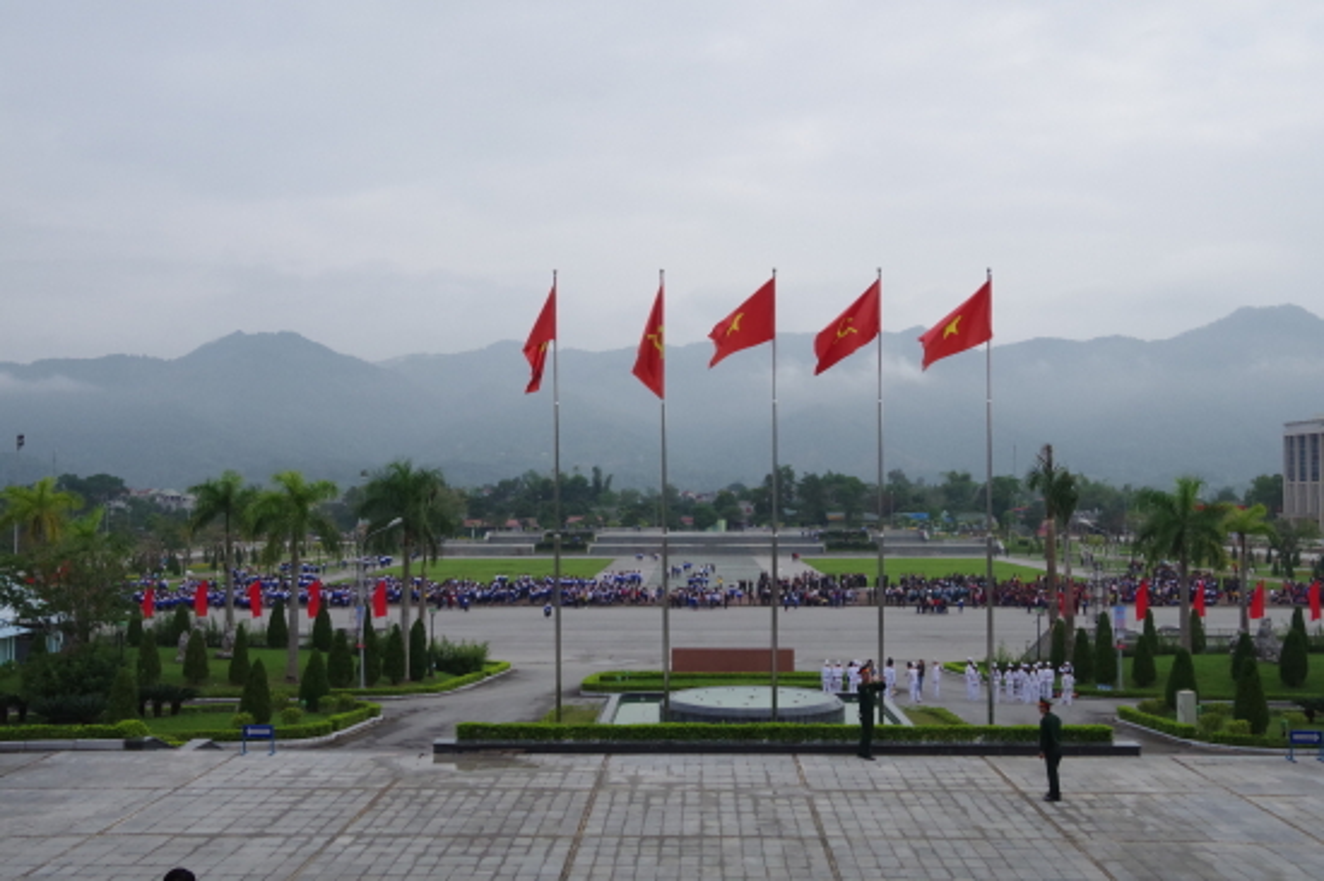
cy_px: 440
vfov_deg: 31.9
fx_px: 1544
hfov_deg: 46.4
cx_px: 662
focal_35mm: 42
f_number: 10
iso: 1600
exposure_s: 1/1250
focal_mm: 28
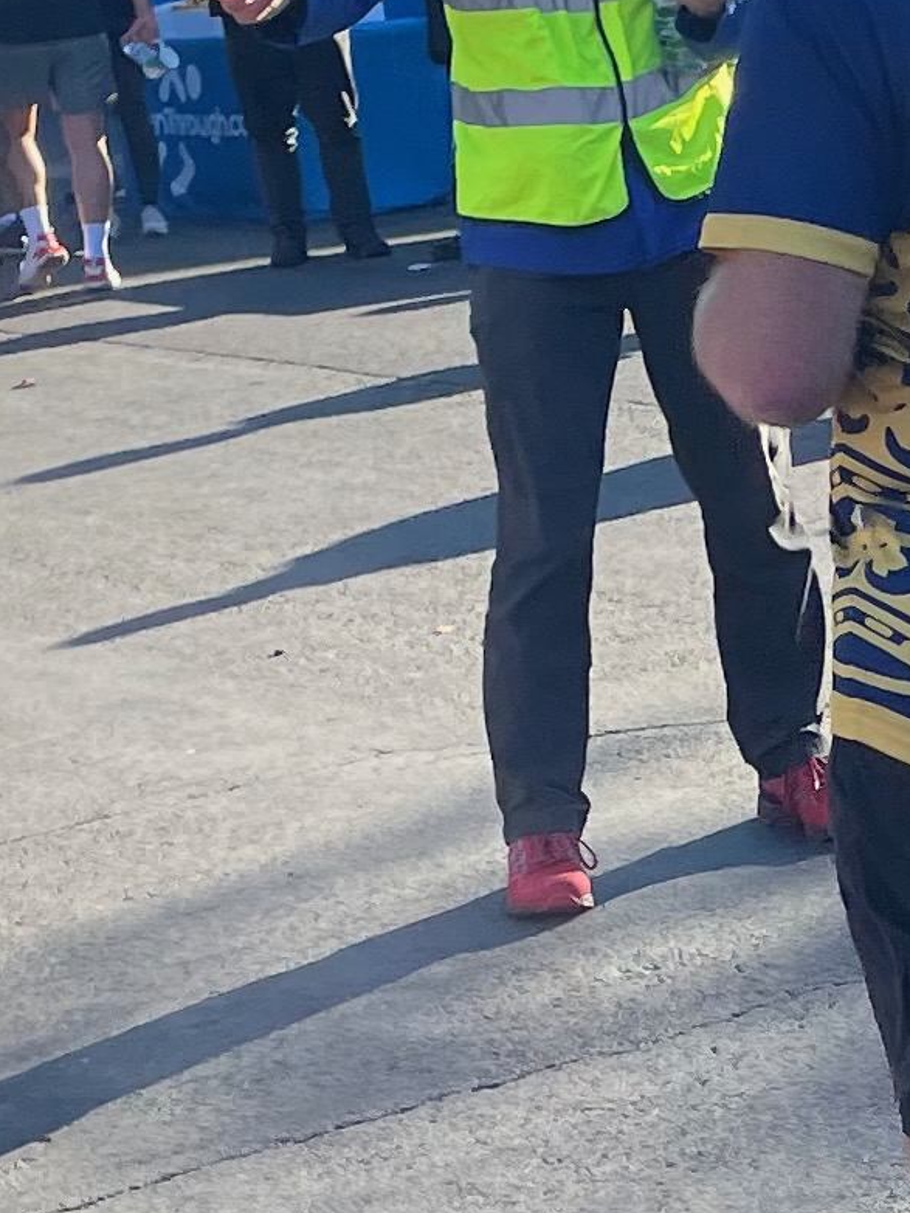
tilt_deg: -16.9
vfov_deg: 14.7
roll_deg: +7.9
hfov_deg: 11.0
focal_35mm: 134
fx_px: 4694
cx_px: 902
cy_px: 898
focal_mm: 4.2
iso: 32
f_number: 1.6
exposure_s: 1/855
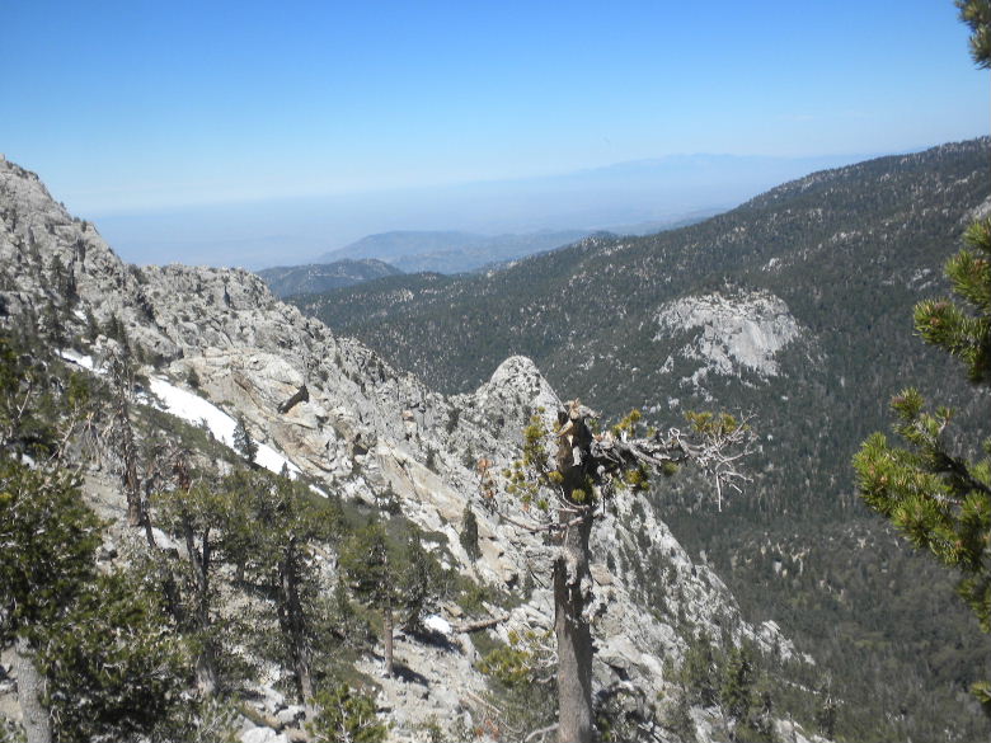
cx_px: 496
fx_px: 1059
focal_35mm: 37
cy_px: 372
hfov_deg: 50.1
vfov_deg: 38.7
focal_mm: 6.6
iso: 64
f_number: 10
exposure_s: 1/108
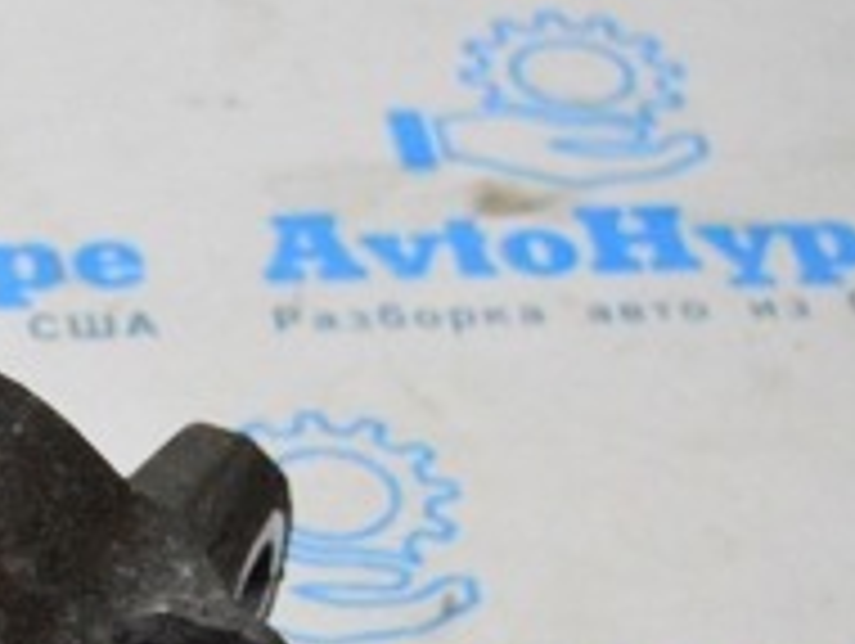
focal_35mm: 141
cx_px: -320
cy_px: 588
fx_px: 3478
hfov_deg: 13.4
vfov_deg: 10.5
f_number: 4.2
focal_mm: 29
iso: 6400
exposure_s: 1/1000
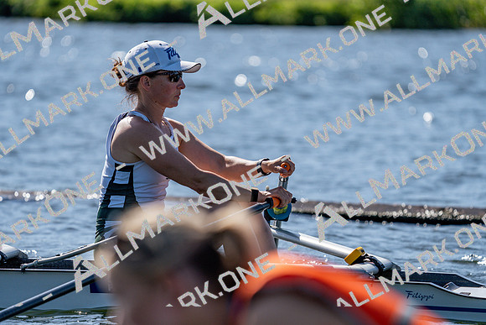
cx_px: 243
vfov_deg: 3.5
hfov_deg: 5.3
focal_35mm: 388
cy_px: 162
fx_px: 5239
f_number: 6.3
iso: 250
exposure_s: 1/2000
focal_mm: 388
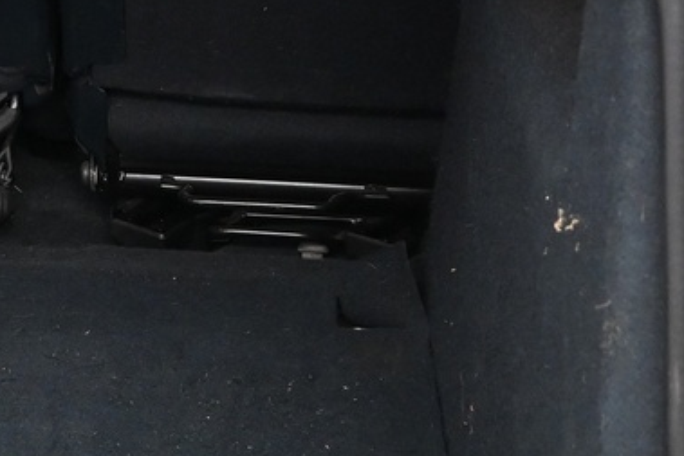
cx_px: -305
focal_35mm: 112
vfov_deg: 12.1
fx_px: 2130
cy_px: 2
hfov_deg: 16.8
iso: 2000
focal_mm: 17.5
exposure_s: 1/30
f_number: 3.5
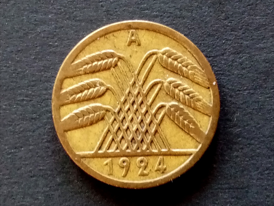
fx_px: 206
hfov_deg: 67.3
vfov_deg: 53.1
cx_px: 137
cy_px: 103
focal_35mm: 26
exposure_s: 1/25
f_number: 1.8
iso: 562
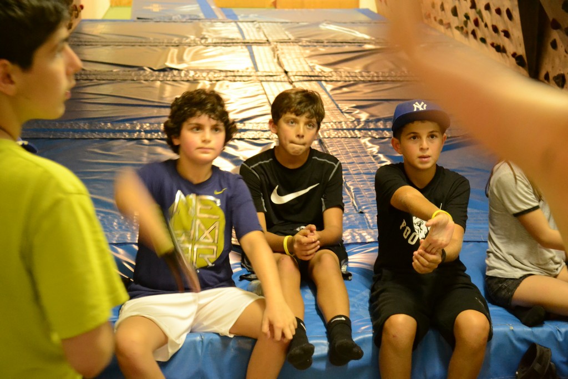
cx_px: 284
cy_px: 190
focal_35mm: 72
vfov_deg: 18.9
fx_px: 1136
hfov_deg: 28.1
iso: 3200
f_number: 5.6
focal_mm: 48
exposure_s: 1/13
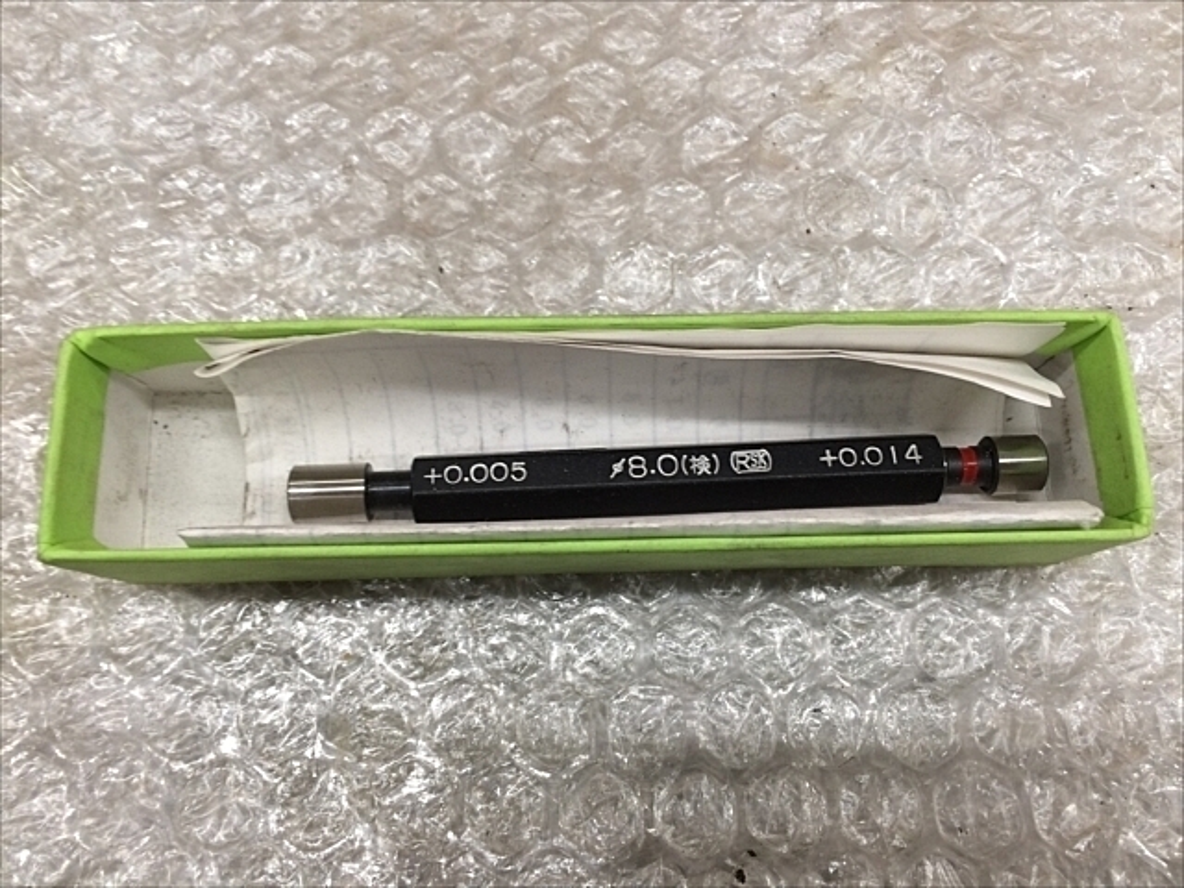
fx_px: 992
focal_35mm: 29
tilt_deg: -72.9
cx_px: 592
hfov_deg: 61.7
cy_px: 444
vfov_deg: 48.2
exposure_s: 1/30
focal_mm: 4.15
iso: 80
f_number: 2.2
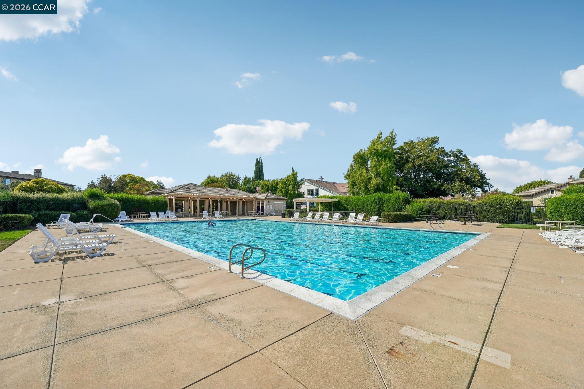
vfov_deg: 81.2
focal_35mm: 14
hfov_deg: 104.3
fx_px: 227
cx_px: 292
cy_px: 194
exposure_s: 1/2000
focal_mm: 14
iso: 500
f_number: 8
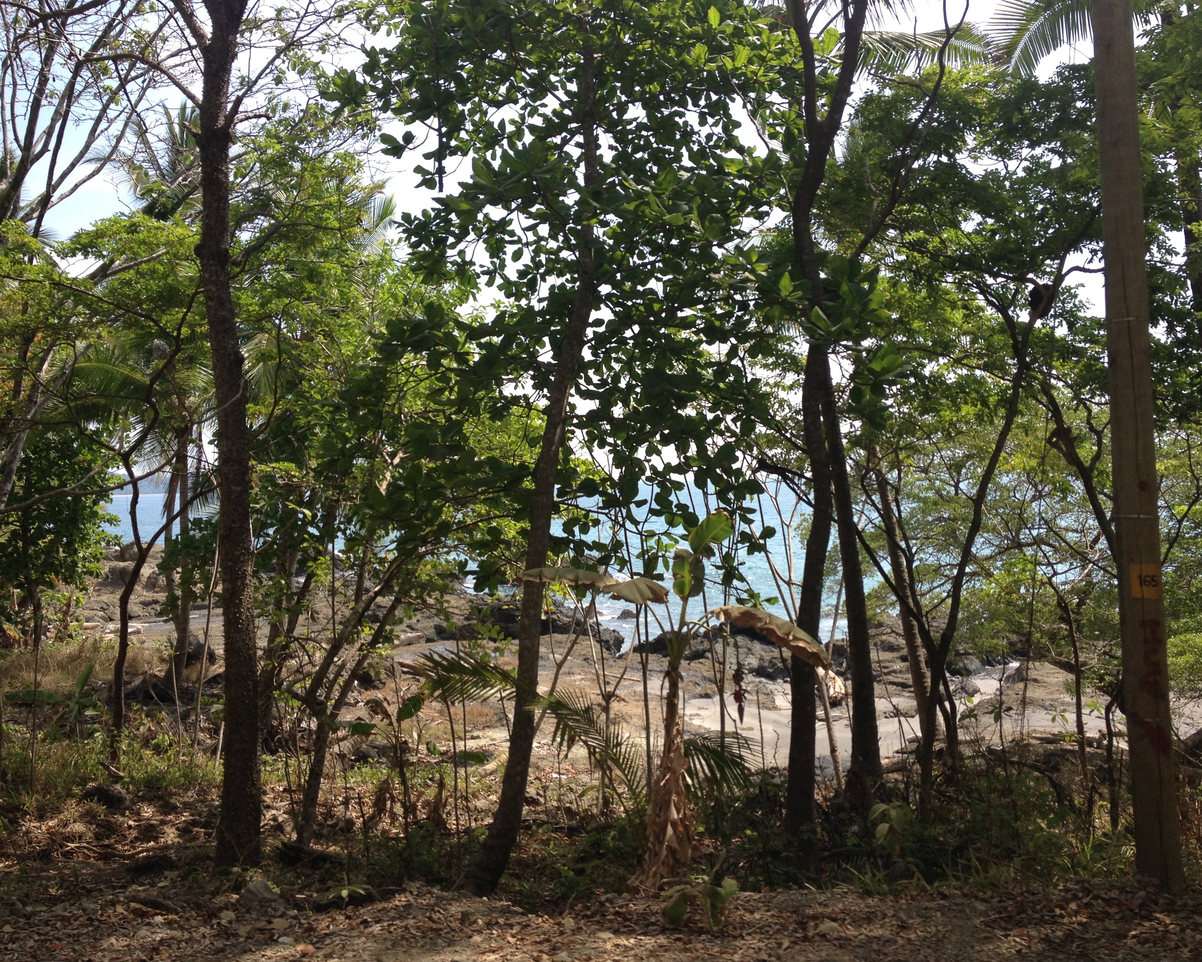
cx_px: 639
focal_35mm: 37
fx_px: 1316
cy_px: 481
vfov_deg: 40.1
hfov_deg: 49.1
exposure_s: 1/890
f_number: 2.4
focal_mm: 4.28
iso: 50
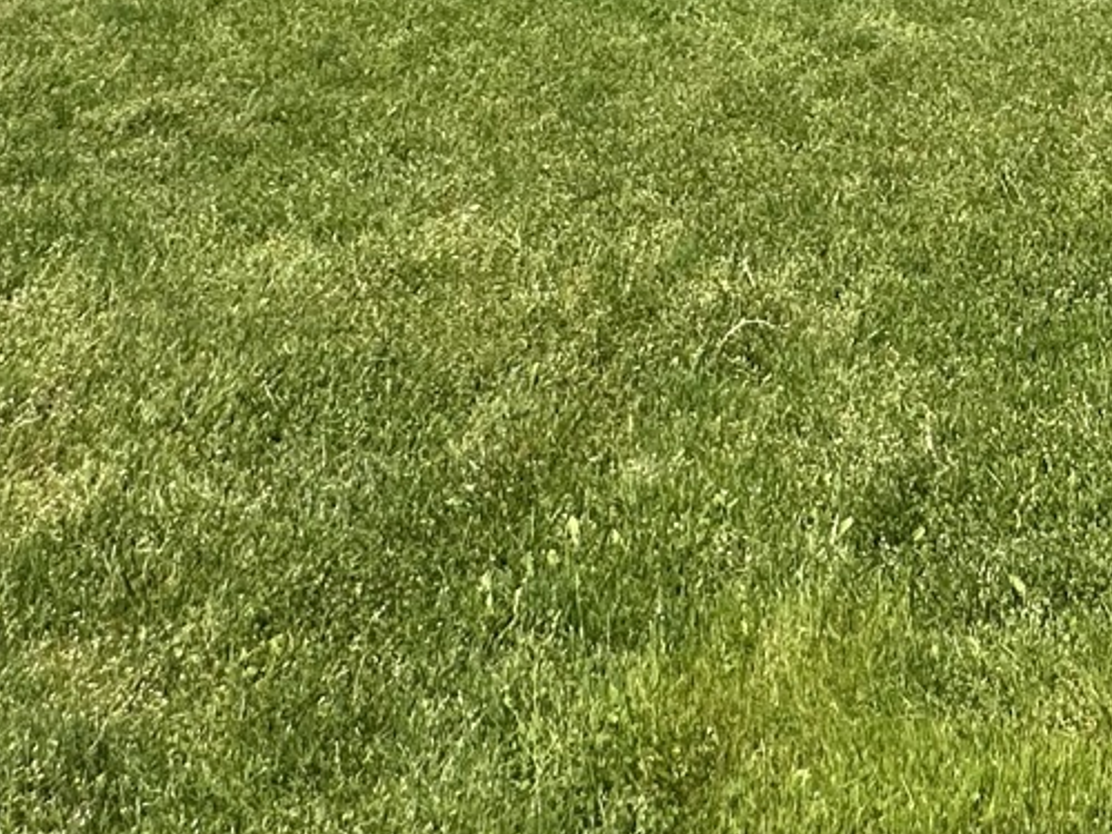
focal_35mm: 56
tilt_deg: +12.9
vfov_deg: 18.8
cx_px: 1023
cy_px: -747
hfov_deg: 32.5
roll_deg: +0.4
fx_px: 1799
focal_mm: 2.22
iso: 40
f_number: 2.2
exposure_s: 1/1366
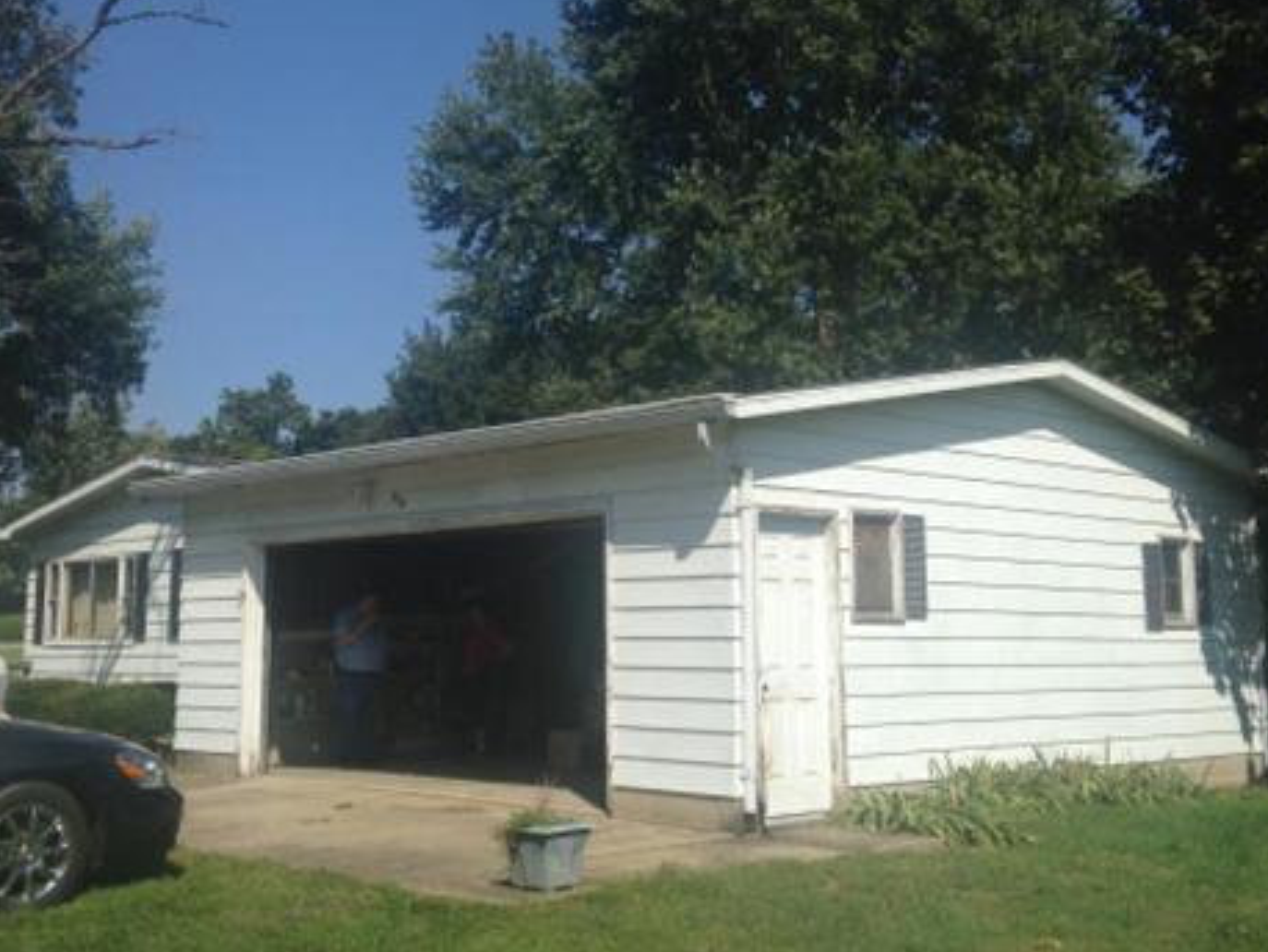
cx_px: 594
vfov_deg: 31.5
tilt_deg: +6.9
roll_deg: -0.6
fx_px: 1686
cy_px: 423
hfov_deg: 41.2
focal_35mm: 46
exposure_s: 1/2358
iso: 50
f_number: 2.4
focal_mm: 4.12
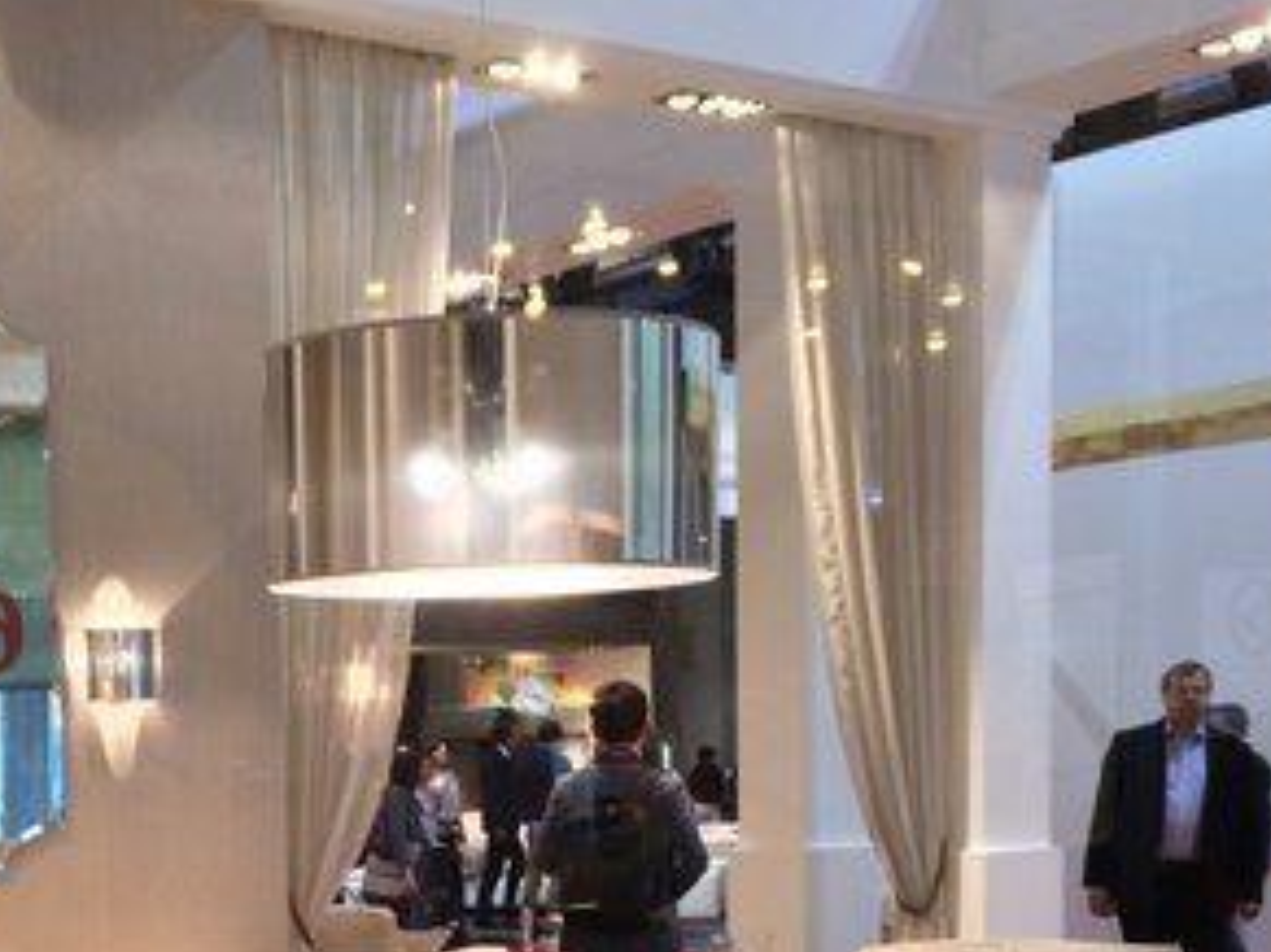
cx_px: 314
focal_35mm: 64
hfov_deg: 29.8
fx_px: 2349
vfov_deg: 21.9
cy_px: 1007
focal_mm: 4.12
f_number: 2.2
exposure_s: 1/30
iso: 100
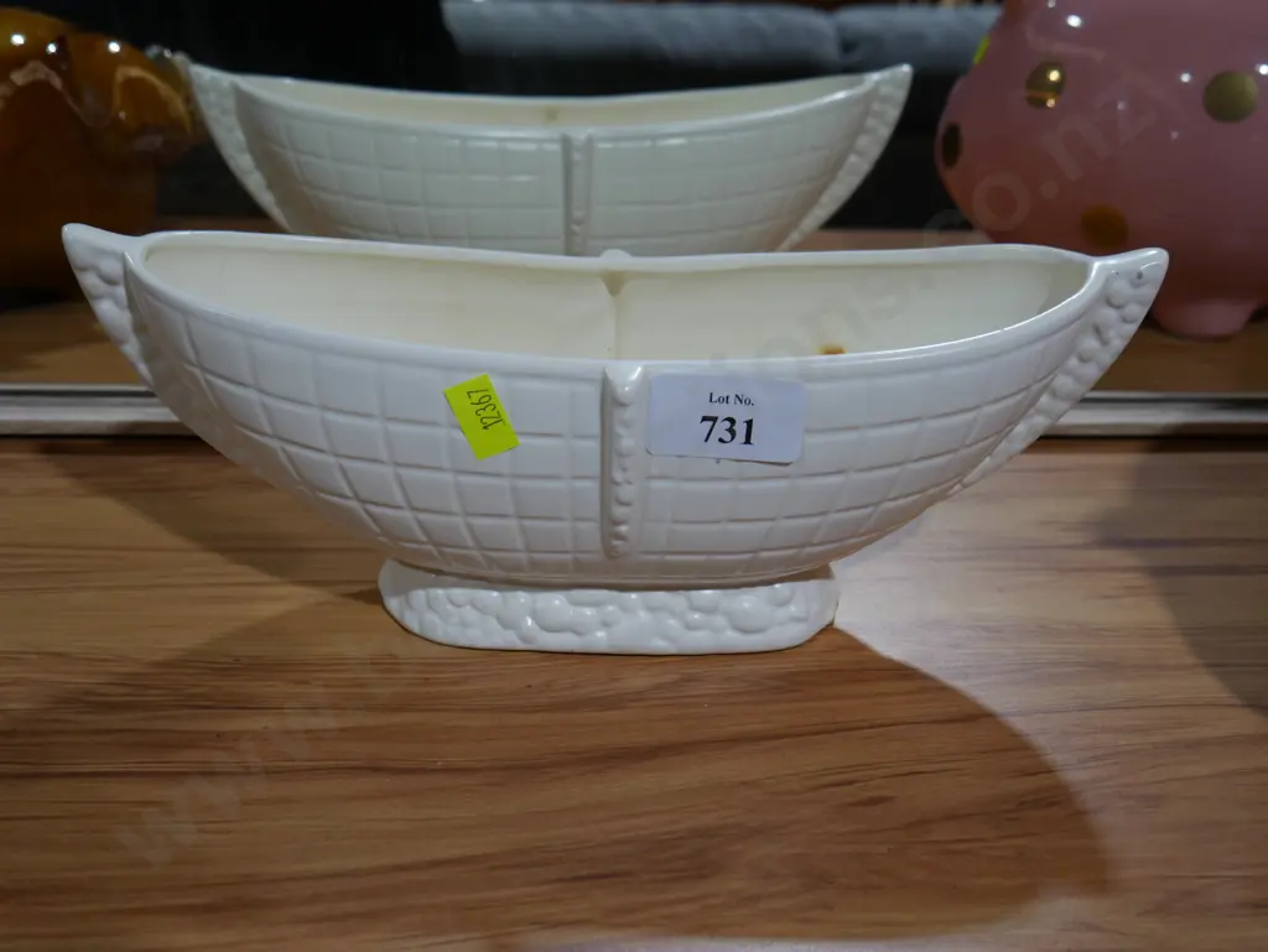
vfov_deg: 36.0
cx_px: 634
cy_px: 476
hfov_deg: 46.8
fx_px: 1466
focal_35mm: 40
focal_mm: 20
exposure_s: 1/100
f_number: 4.4
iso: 200
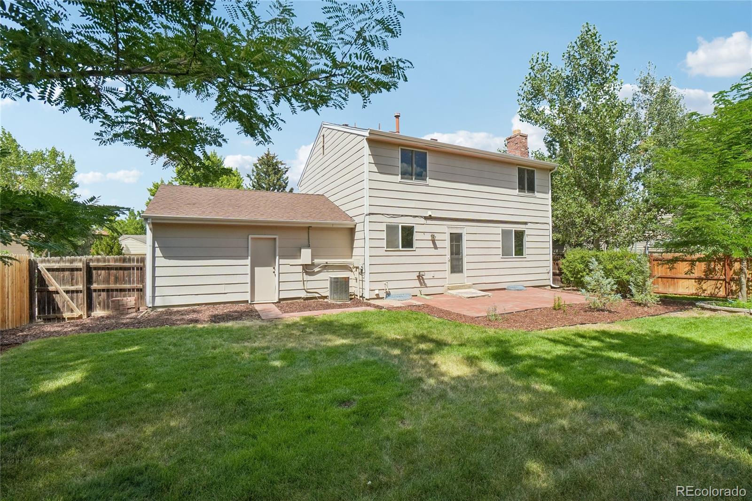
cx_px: 376
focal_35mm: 15
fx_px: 313
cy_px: 250
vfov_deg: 77.3
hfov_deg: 100.4
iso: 400
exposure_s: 1/1000
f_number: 8
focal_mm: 10
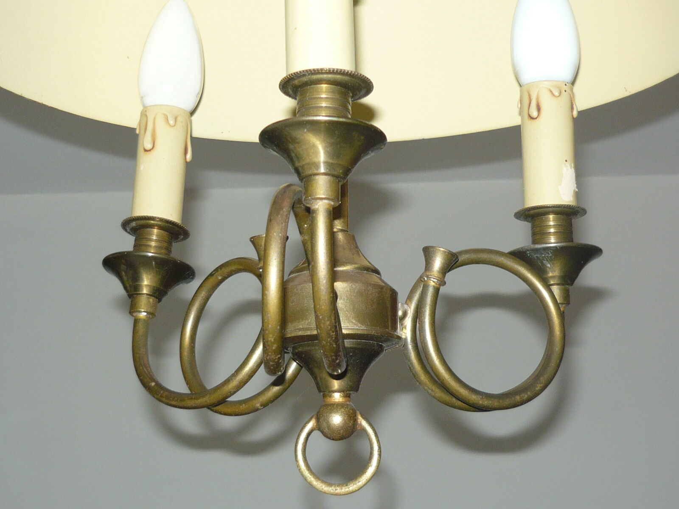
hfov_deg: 27.8
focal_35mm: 70
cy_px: 254
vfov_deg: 21.0
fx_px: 1373
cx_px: 340
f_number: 3
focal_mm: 7.2
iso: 100
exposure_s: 1/30
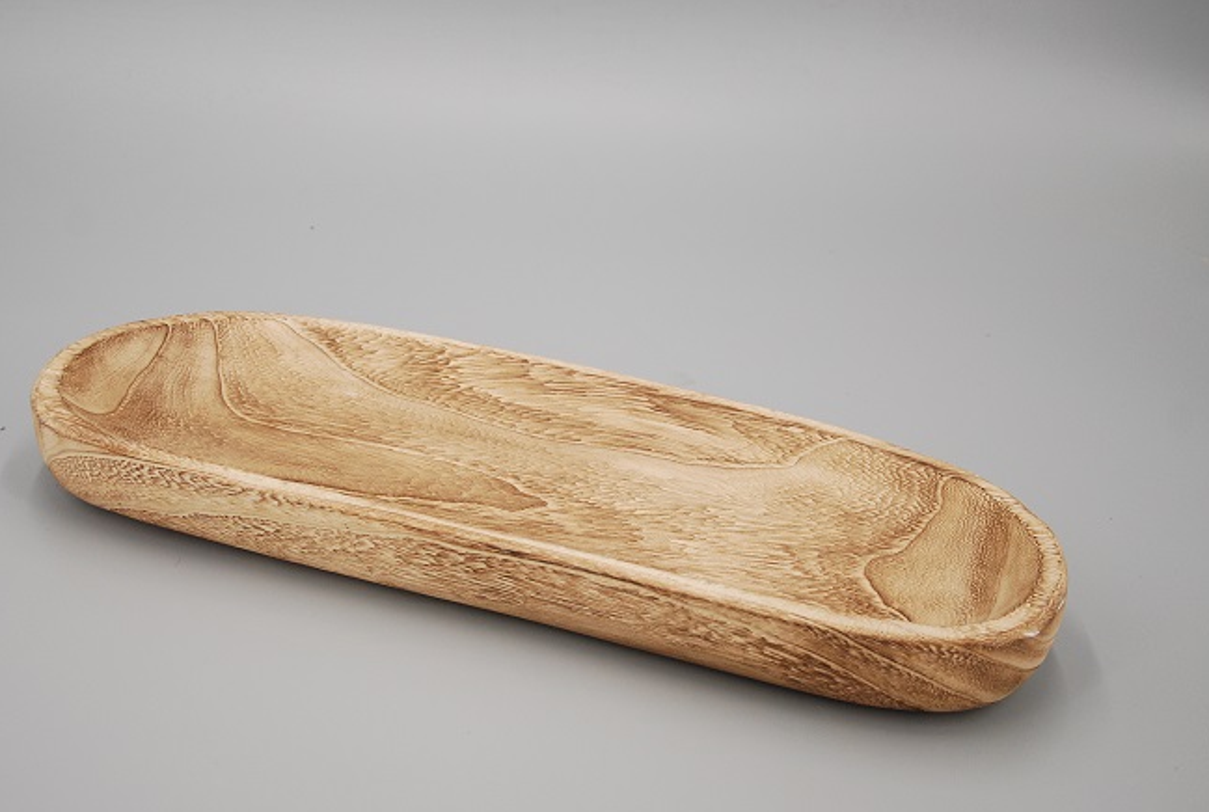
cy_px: 432
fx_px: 1971
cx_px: 564
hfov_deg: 34.1
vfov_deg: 23.3
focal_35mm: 59
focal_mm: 35
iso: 400
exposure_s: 1/250
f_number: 4.5
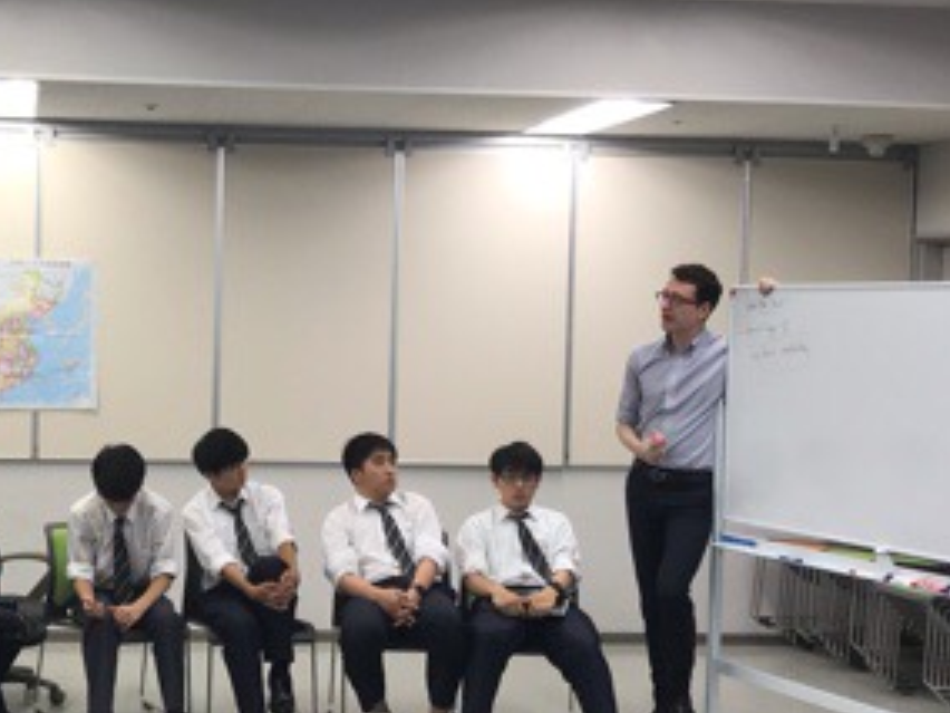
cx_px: 221
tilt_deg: -1.8
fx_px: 1729
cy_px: 398
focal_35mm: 63
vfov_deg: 23.3
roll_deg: -0.6
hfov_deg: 30.1
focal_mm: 3.99
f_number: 1.8
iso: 25
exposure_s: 1/45
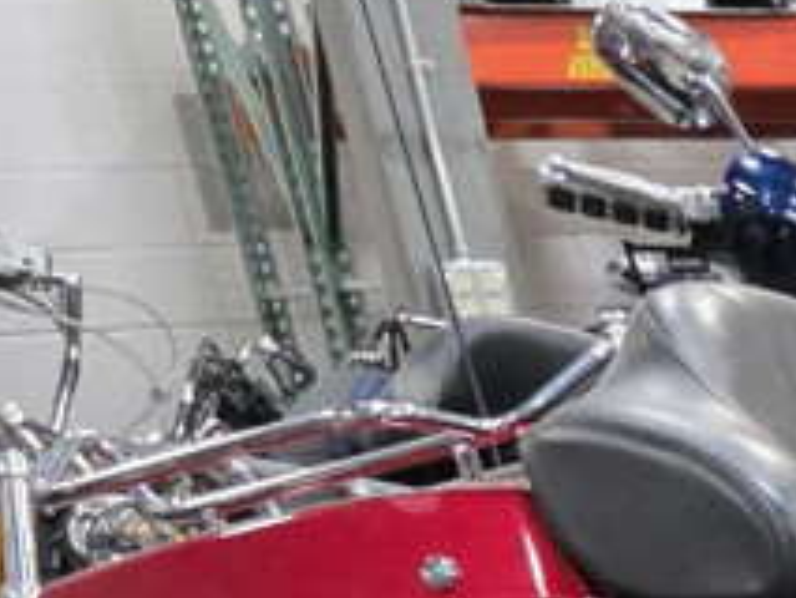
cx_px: 1986
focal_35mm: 115
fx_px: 2646
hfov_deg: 12.7
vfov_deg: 11.1
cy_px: 1379
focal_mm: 6.3
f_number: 1.7
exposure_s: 1/120
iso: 1600
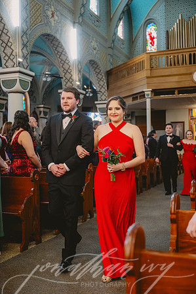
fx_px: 336
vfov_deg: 47.5
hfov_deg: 32.6
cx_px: 98
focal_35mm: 41
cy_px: 147
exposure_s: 1/250
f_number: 2.8
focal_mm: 41
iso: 2000
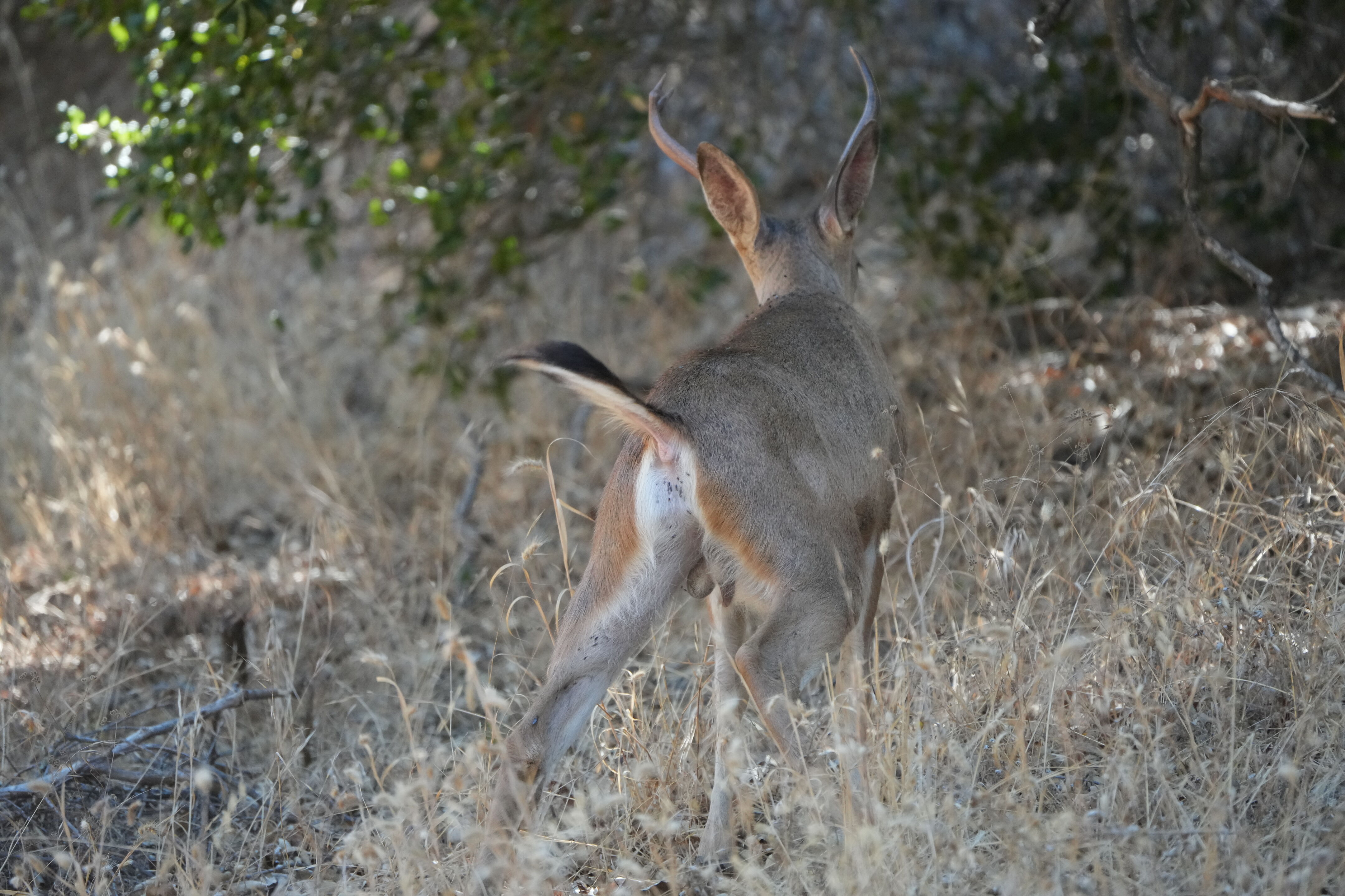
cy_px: 448
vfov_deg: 3.4
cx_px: 672
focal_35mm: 400
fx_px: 14943
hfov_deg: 5.2
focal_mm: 400
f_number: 6.3
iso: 4000
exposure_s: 1/800
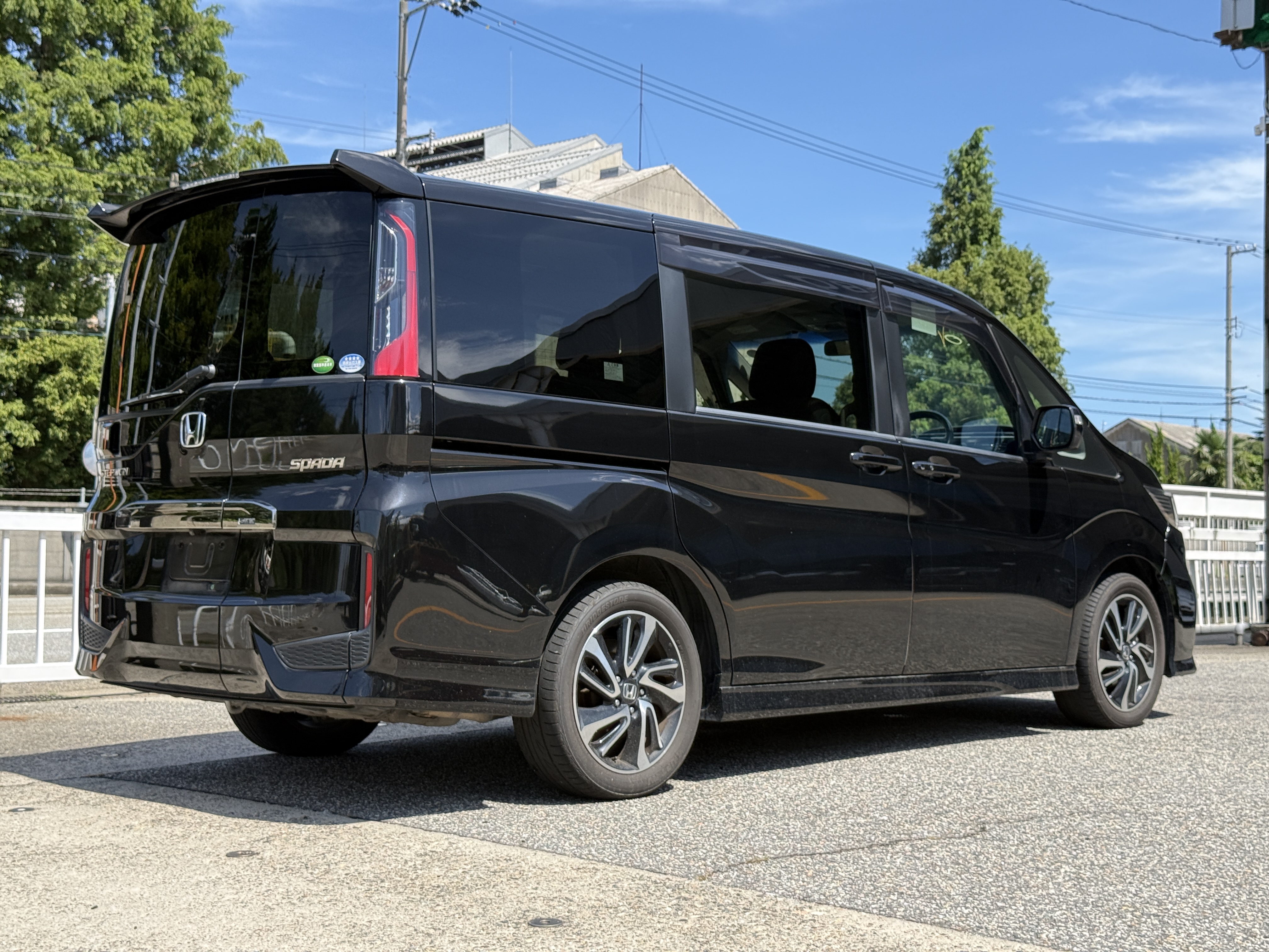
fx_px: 1760
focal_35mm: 48
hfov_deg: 39.7
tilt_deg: +2.3
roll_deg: -1.1
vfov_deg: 30.3
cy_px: 476
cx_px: 634
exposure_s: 1/2146
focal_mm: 6.76
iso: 64
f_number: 1.78
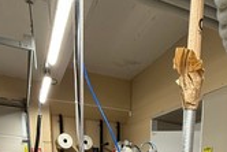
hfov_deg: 45.2
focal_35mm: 42
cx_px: 161
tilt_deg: -14.1
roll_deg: -2.4
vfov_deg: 23.9
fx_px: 265
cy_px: 238
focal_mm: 2.22
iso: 250
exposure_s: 1/99
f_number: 2.2
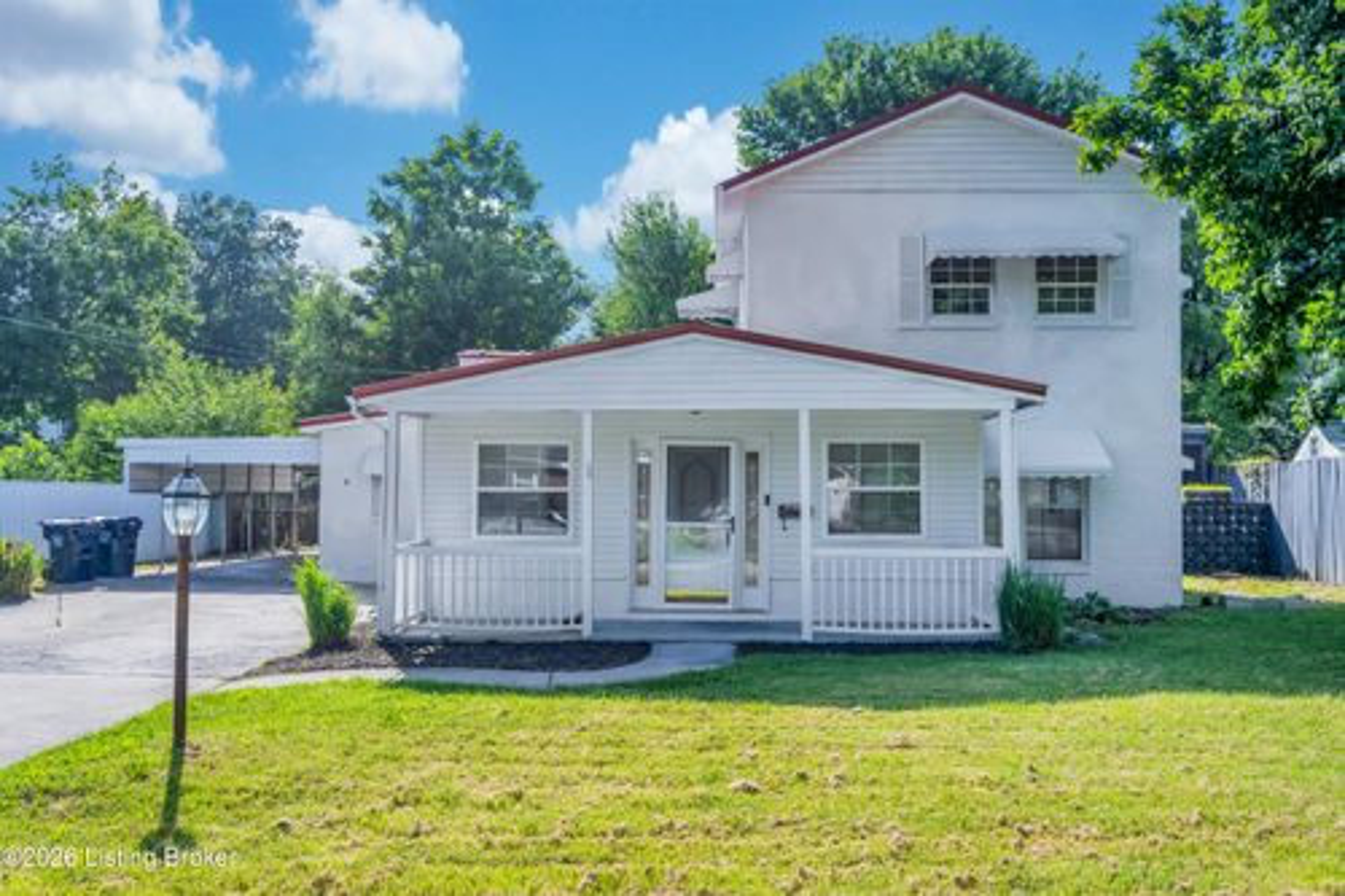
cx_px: 672
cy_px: 448
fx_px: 1158
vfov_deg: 42.3
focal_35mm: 31
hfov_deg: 60.3
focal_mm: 31
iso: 200
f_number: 4
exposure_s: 1/400
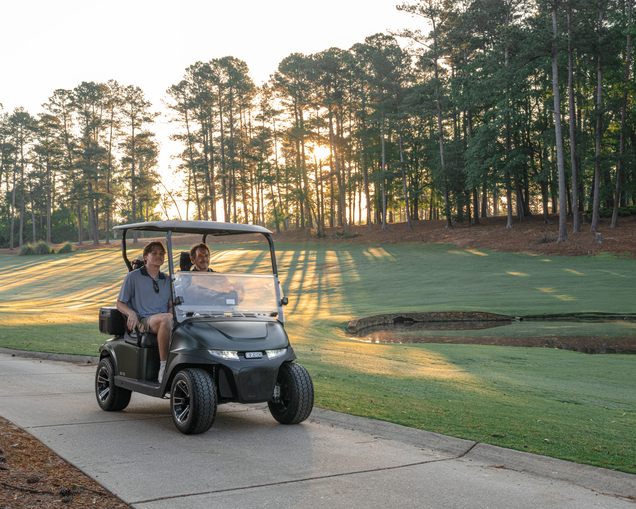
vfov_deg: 35.7
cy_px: 253
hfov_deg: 43.8
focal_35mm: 42
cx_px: 301
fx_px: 791
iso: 500
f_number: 10
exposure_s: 1/125
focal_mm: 37
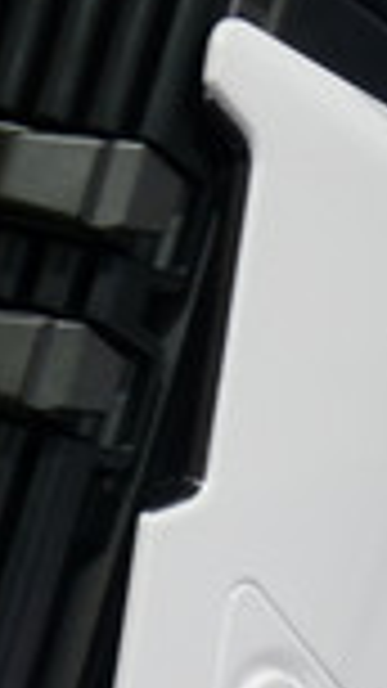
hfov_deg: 7.2
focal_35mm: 169
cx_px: 63
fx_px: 3085
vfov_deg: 12.5
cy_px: 796
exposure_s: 1/4
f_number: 3
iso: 100
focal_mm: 6.5
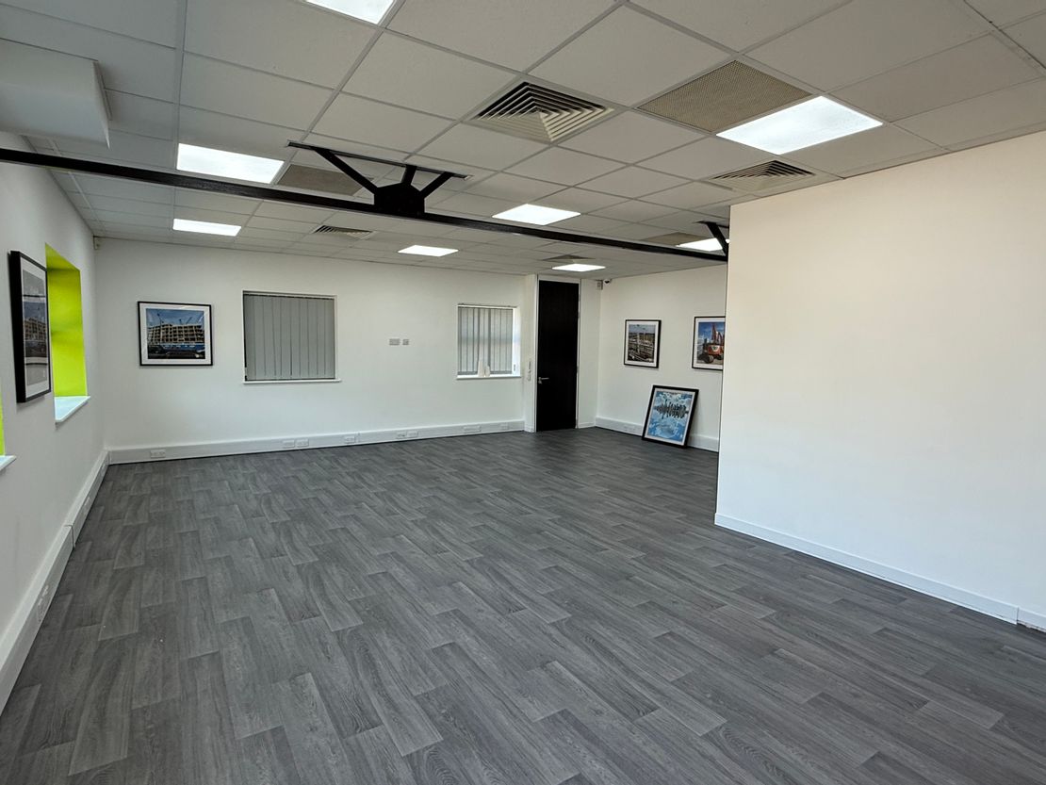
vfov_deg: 85.7
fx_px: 423
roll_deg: -1.3
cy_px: 392
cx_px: 523
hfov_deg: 102.1
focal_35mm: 14
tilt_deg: -3.7
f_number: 2.2
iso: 64
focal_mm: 2.22
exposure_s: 1/99
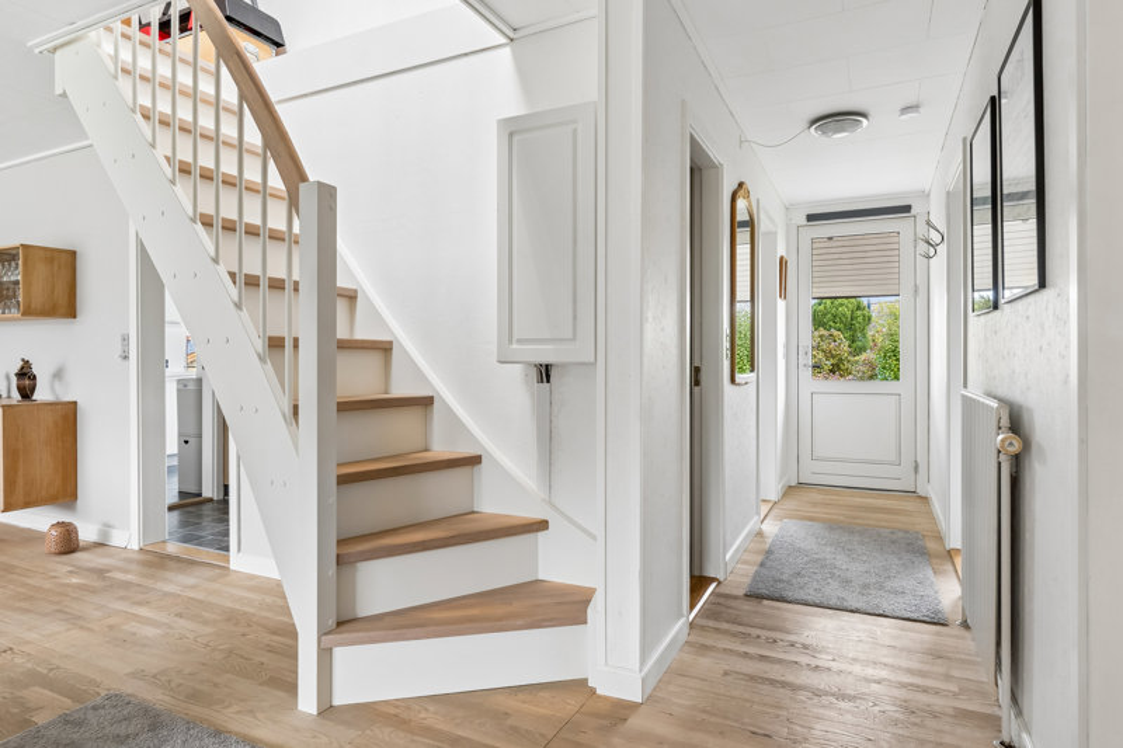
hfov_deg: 81.2
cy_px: 374
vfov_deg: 59.5
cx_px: 562
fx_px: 655
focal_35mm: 21
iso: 200
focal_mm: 14
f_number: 8
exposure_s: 1/5
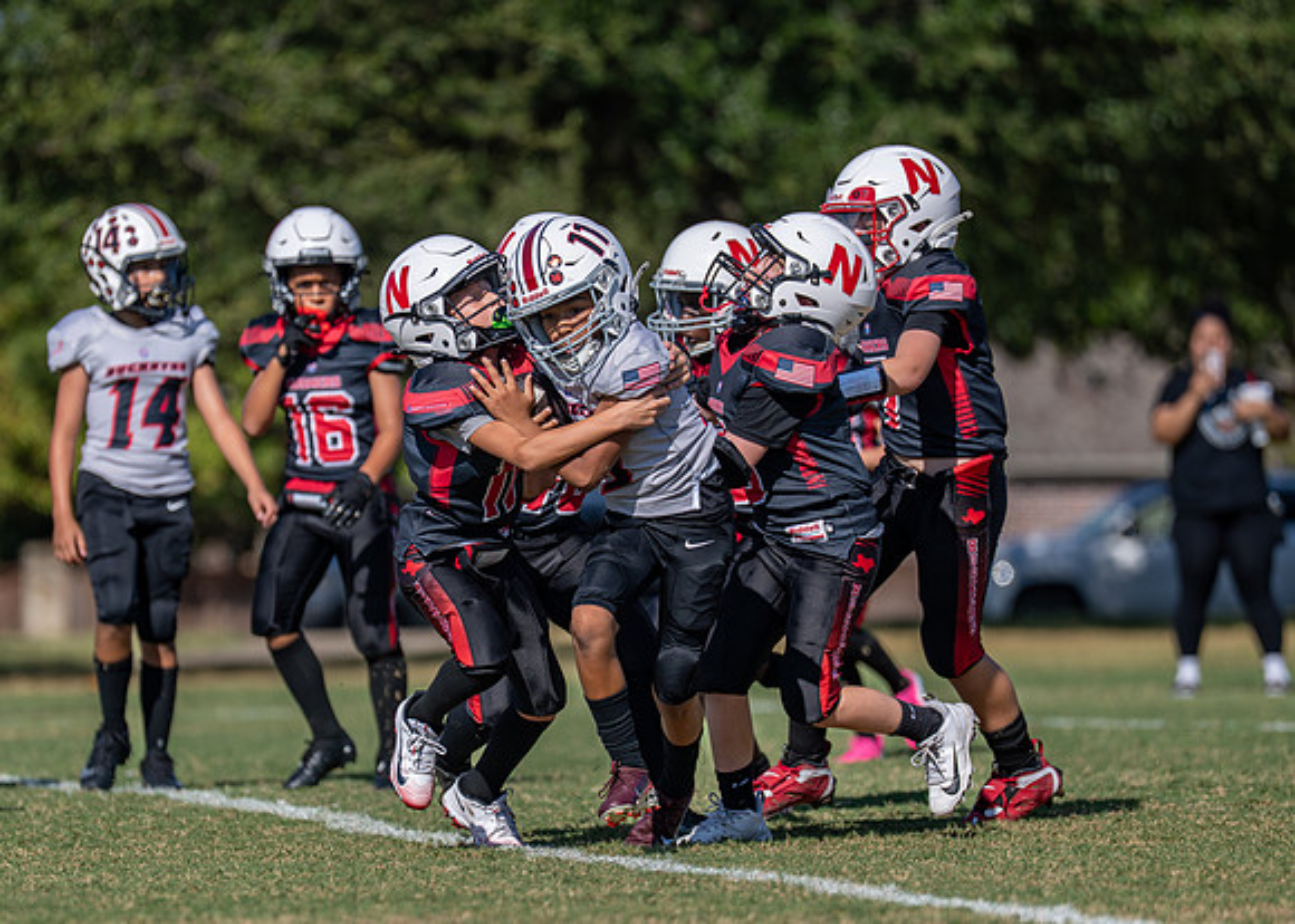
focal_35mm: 338
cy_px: 537
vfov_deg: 4.3
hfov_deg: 6.0
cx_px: 487
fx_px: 12432
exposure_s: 1/2500
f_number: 2.8
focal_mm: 200
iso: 100
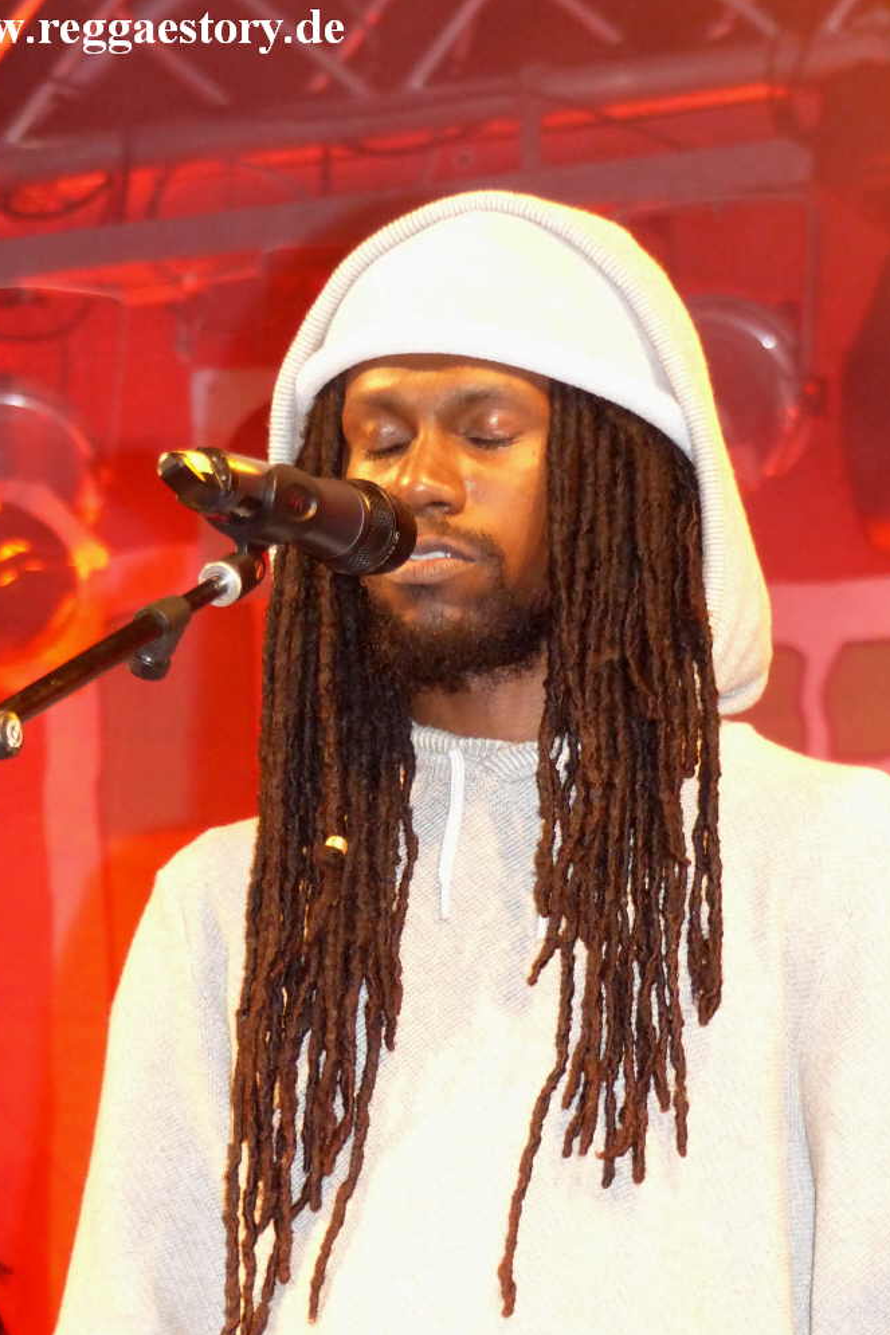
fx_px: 8420
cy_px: 668
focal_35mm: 227
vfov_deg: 9.1
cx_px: 401
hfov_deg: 6.1
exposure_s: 1/60
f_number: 2.8
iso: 800
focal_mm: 39.1
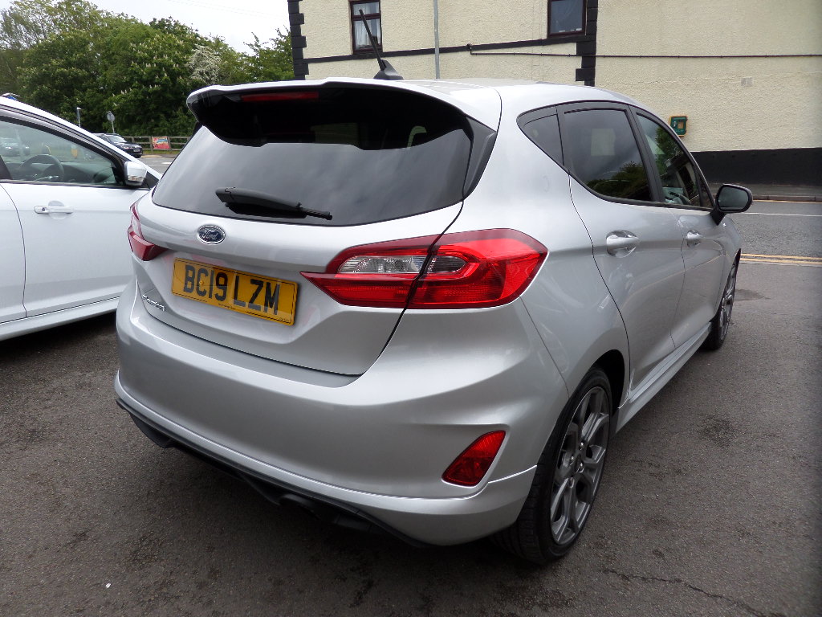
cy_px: 308
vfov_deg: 56.8
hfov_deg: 71.6
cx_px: 411
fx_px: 570
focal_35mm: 24
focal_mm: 4.3
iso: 80
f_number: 3.1
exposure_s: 1/500
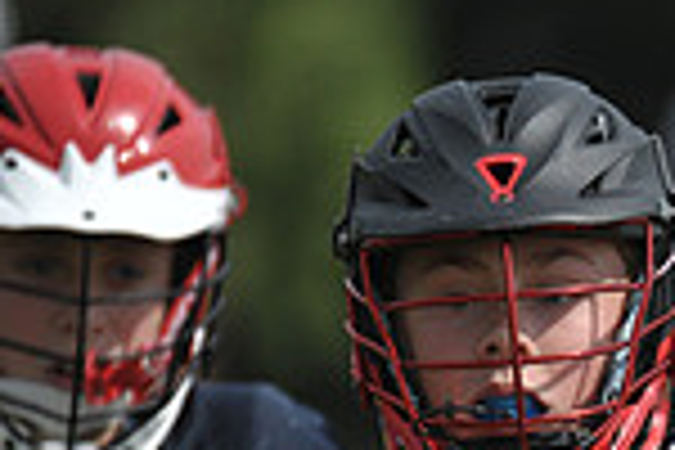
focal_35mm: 1551
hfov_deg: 1.3
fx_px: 29079
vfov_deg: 0.9
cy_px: 698
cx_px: 1233
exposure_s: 1/4000
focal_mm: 400
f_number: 4
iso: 640
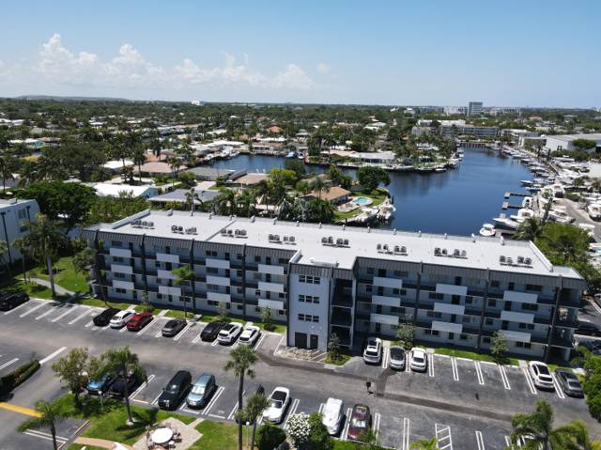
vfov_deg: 56.8
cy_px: 225
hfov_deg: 71.6
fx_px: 416
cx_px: 300
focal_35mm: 24
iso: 100
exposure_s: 1/725
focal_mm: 4.5
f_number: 2.8
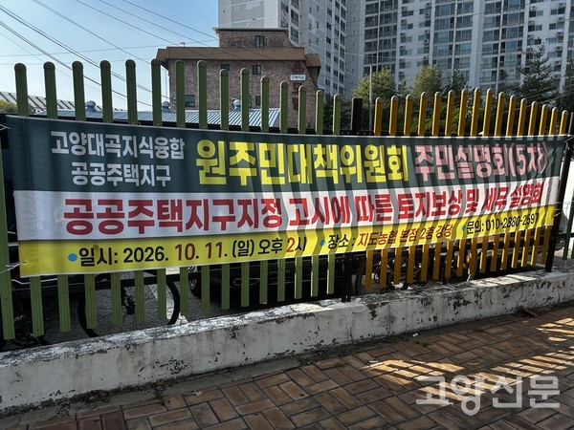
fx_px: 431
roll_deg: +1.0
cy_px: 215
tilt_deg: -5.5
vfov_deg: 53.1
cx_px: 287
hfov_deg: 67.3
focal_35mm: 26
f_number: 1.5
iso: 50
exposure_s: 1/2513
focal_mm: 5.7
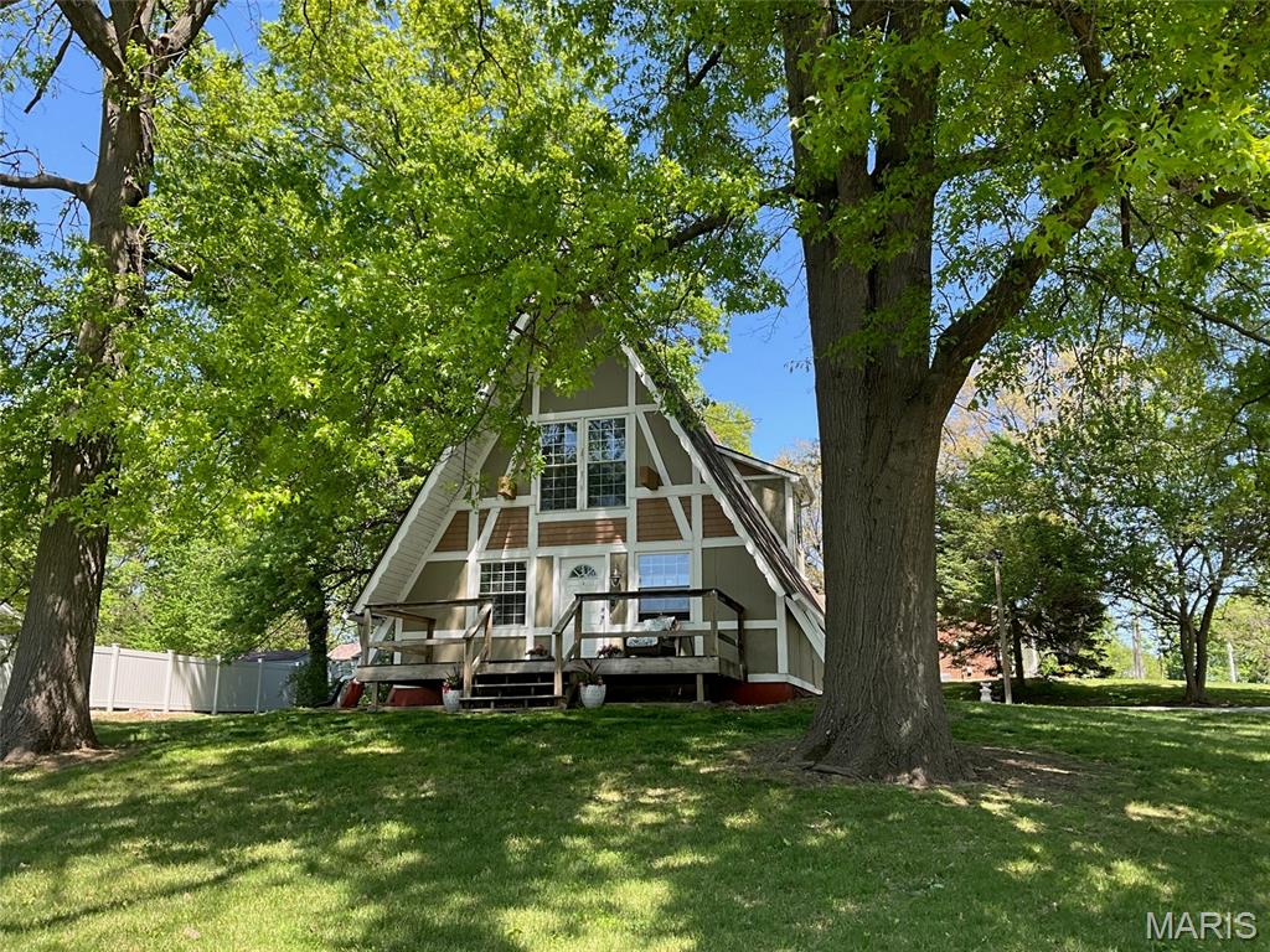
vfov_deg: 48.2
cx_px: 635
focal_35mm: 29
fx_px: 1064
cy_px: 476
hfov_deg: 61.7
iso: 25
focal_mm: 3
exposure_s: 1/383
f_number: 1.8
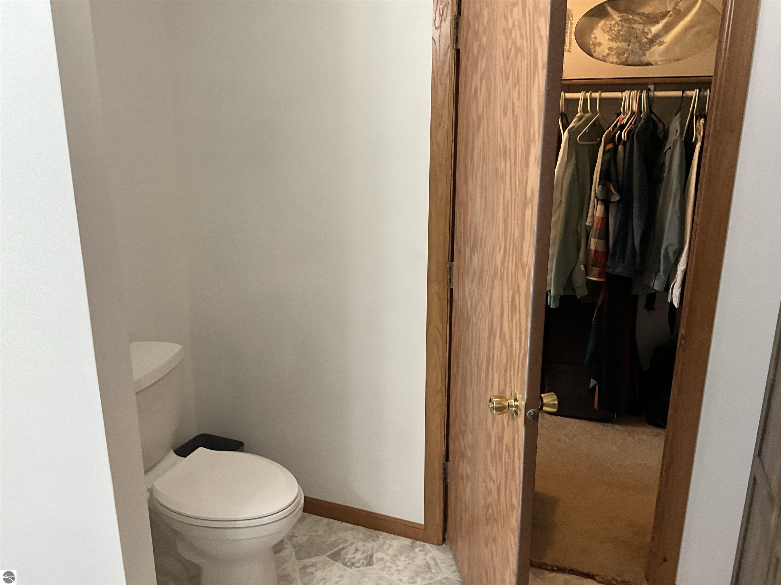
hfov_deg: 61.7
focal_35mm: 29
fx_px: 654
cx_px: 390
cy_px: 292
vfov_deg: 48.2
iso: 125
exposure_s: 1/60
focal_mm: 3
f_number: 1.8
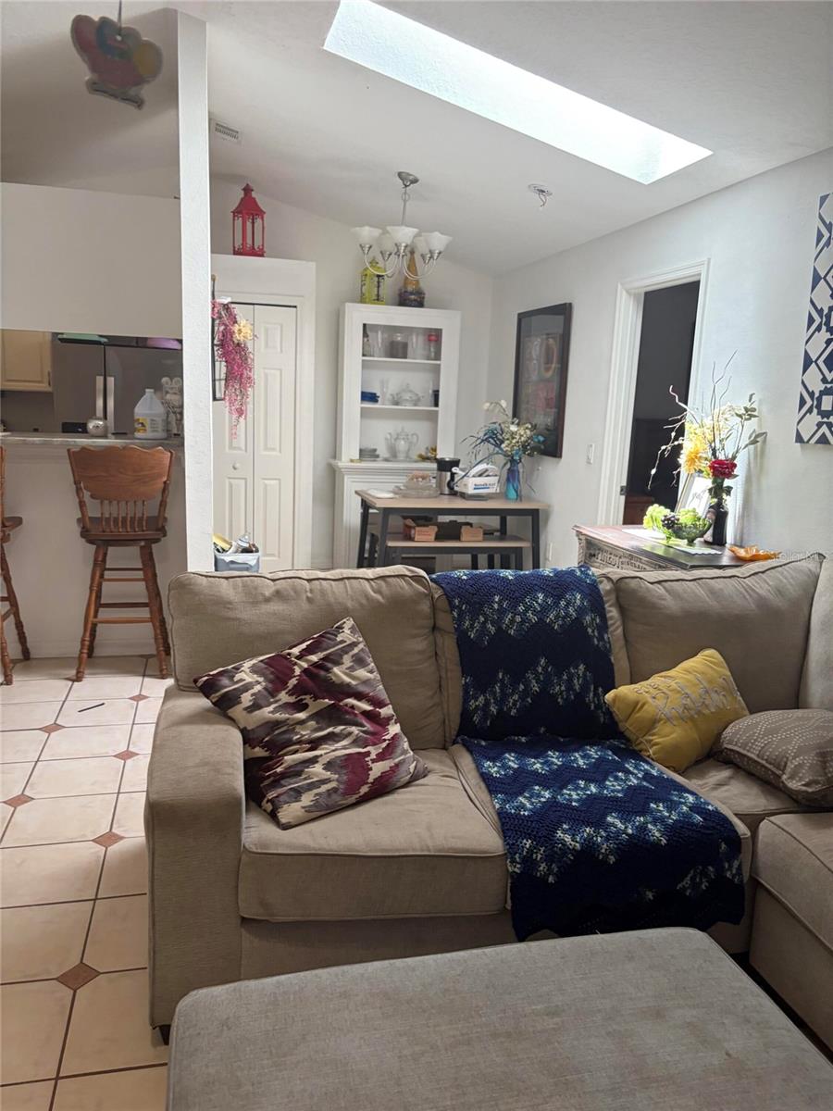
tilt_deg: -9.7
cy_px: 556
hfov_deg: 53.1
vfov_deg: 67.3
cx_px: 416
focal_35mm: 26
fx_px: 834
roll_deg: -2.6
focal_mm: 5.96
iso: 160
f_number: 1.6
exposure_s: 1/60
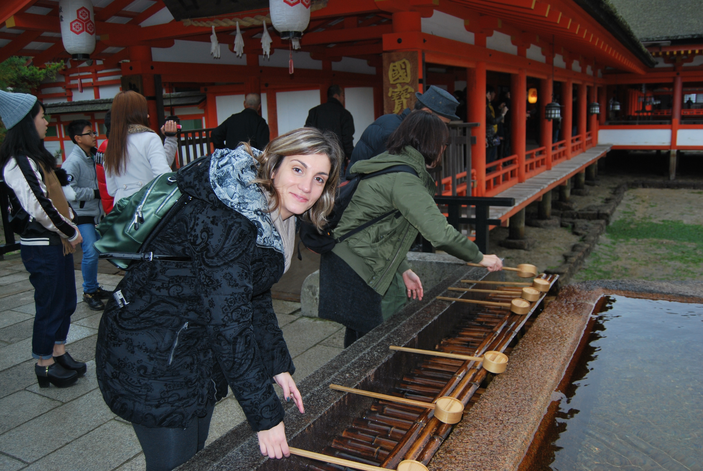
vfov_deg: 43.7
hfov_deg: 61.9
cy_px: 236
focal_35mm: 30
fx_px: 587
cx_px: 352
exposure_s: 1/60
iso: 200
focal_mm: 20
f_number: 3.8
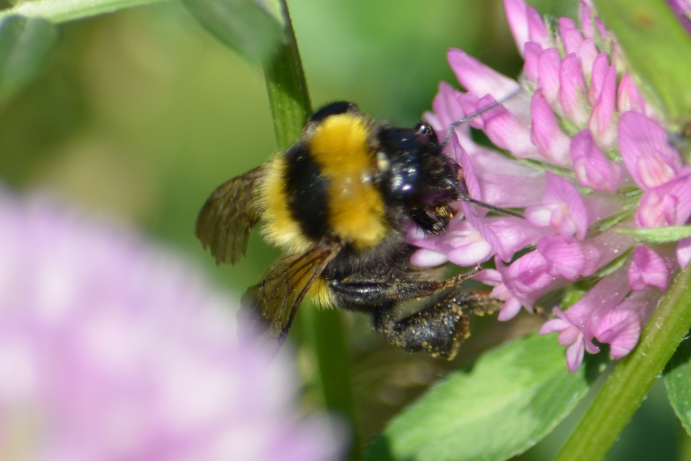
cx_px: 346
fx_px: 8637
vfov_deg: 3.1
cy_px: 230
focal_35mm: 450
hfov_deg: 4.6
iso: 100
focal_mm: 300
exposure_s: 1/160
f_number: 8
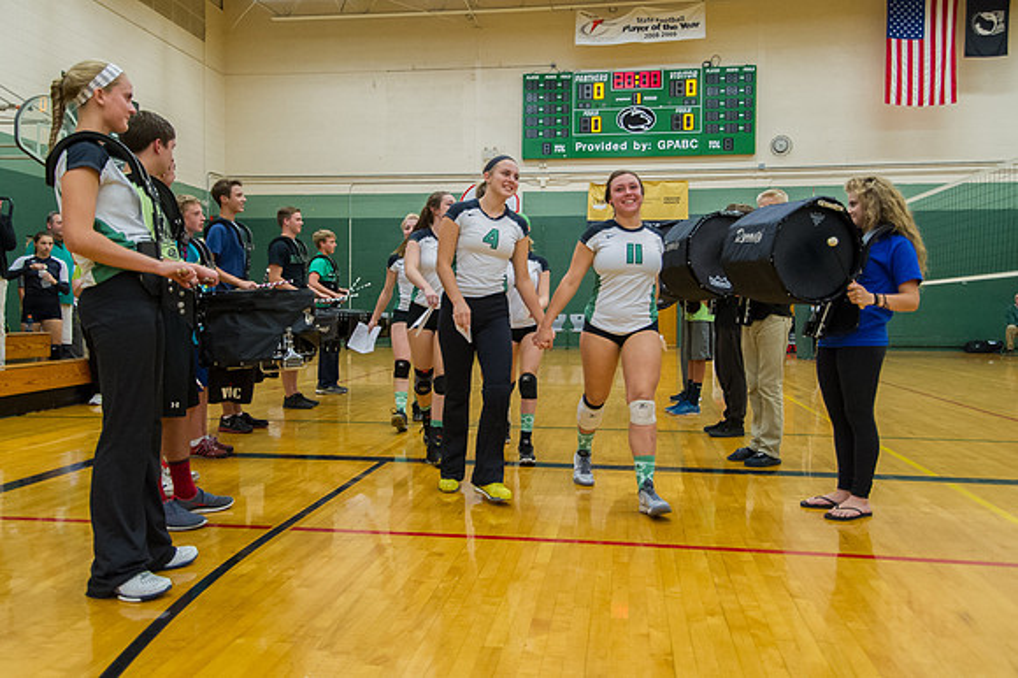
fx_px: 813
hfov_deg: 64.1
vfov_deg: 45.2
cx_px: 511
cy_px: 298
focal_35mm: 29
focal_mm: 24
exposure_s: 1/320
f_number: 4.5
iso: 8000
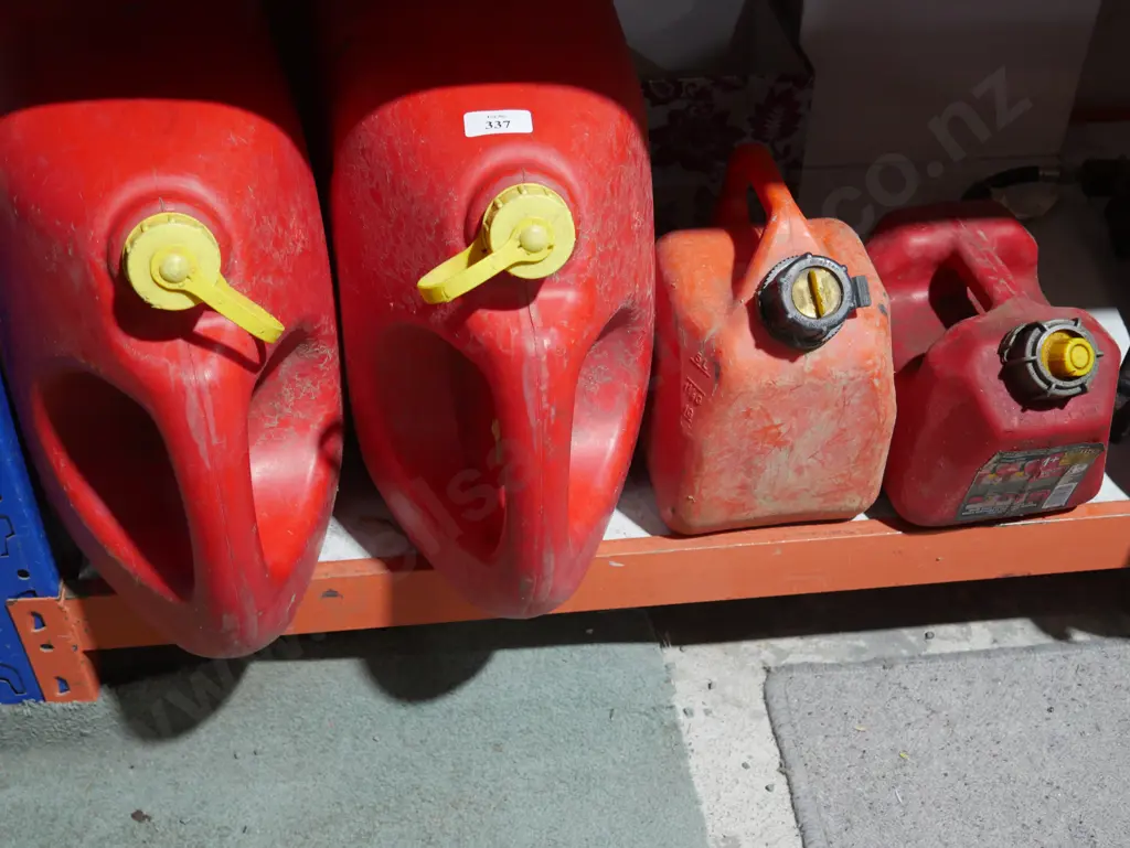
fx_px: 1372
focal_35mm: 42
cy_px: 424
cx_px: 565
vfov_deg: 34.4
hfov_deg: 44.8
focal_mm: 21
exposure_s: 1/60
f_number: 4.6
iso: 1000
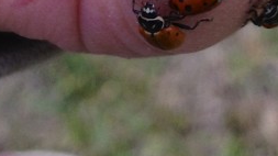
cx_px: 214
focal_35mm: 161
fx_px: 1186
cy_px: -286
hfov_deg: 13.3
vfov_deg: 6.9
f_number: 2.4
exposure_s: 1/120
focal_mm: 4.28
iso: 50
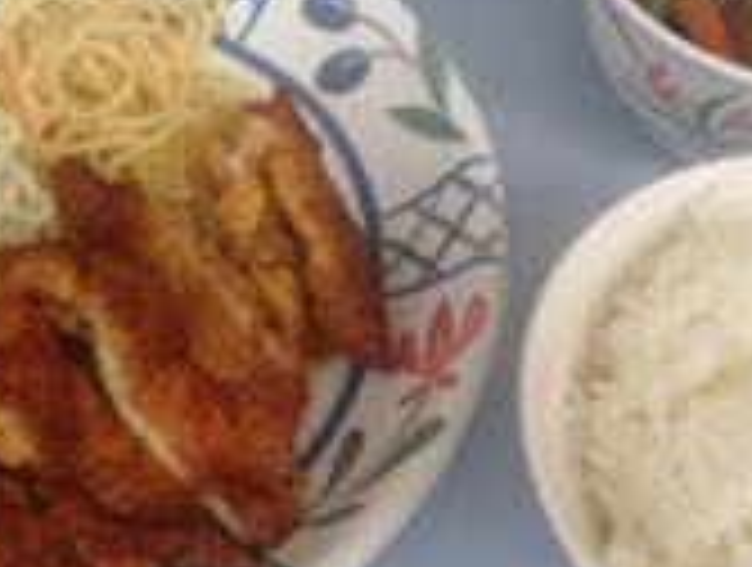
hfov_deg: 28.1
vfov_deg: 21.4
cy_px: 272
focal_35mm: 69
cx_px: 360
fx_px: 1502
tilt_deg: -56.2
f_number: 2.4
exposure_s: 1/236
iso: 50
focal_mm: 4.12
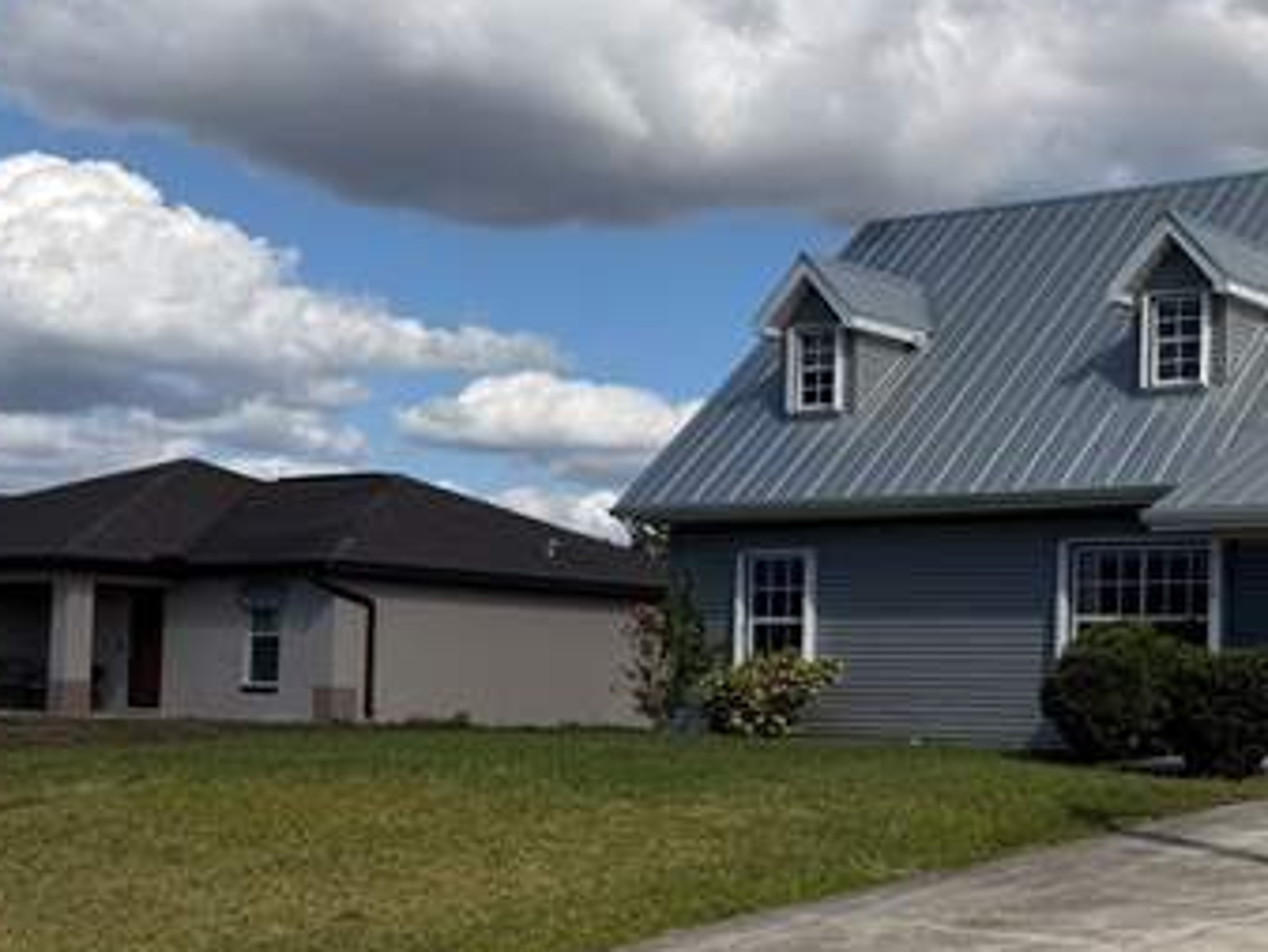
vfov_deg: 25.6
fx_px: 2089
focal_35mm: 57
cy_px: 613
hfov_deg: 31.7
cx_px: 1212
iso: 80
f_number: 1.78
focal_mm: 6.76
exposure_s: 1/9091
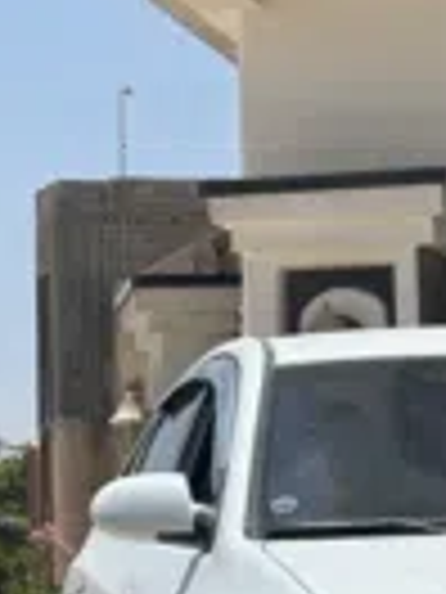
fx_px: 4020
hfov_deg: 6.3
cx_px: 667
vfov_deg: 8.5
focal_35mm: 234
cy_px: 369
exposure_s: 1/1043
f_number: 2.8
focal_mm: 9
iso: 32
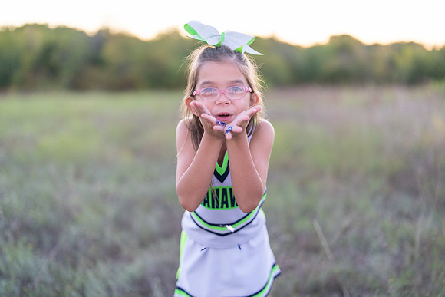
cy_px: 148
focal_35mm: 50
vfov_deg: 26.9
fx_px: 621
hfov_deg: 39.4
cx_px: 222
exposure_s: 1/1000
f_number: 1.2
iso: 1000
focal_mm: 50
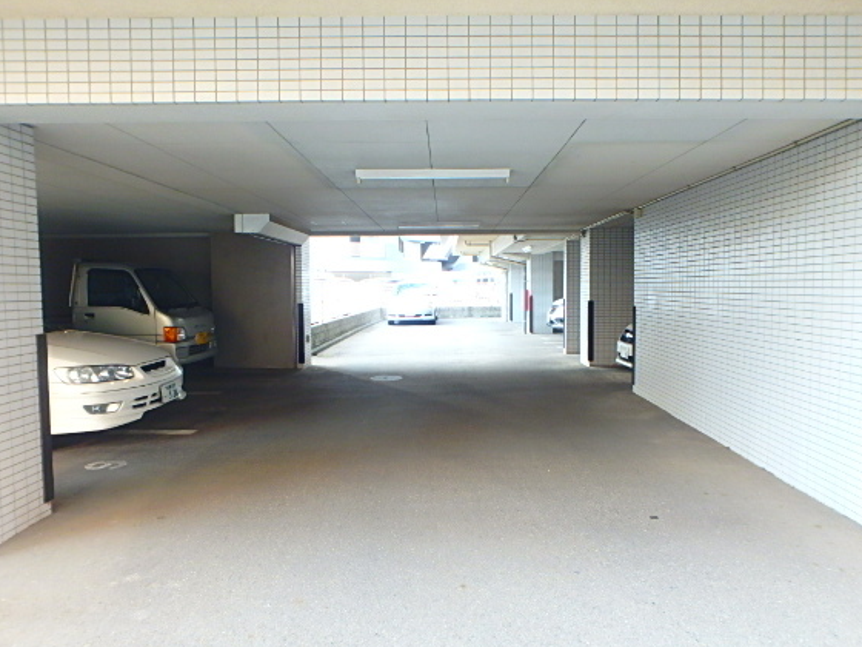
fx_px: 598
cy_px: 336
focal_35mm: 24
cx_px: 453
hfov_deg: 71.5
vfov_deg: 56.8
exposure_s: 1/30
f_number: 3.5
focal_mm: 3.7
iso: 250
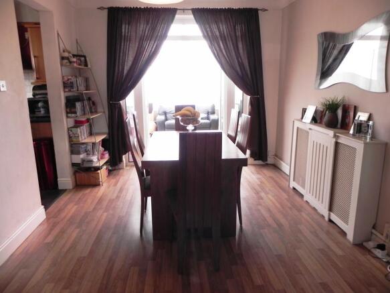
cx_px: 195
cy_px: 146
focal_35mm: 26
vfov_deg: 53.0
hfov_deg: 67.3
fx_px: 293
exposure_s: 1/59
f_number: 2.8
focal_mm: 4.6
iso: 160
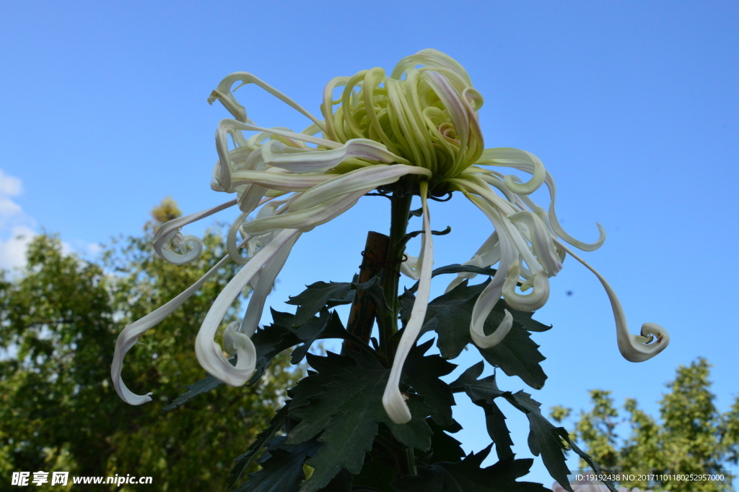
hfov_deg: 43.6
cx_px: 370
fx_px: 923
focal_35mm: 45
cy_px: 246
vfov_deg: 29.8
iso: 1000
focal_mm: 30
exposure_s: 1/250
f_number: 20
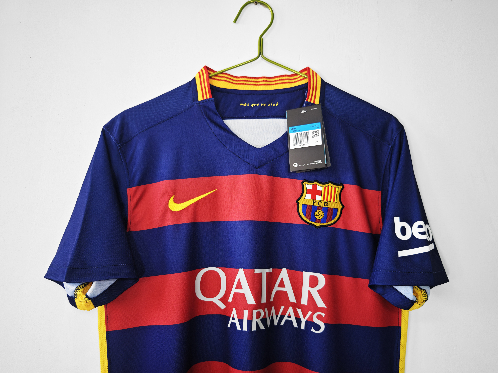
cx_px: 249
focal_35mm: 23
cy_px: 186
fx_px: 331
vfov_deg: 58.9
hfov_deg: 73.9
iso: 91
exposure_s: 1/100
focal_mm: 8.67
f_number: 1.75
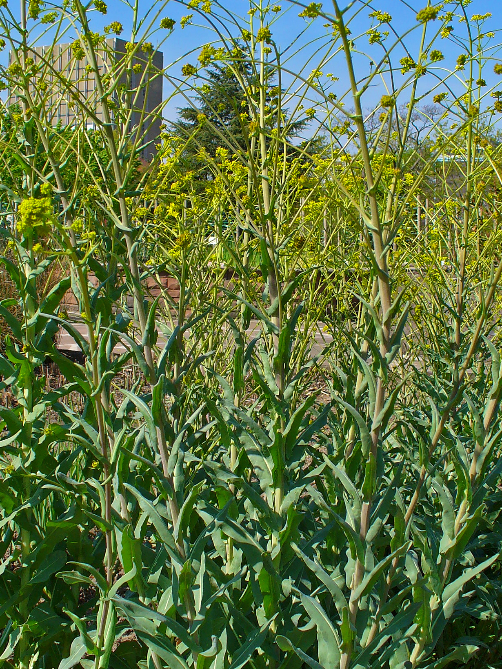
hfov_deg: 28.0
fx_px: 1005
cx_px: 251
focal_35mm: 52
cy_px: 327
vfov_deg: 36.8
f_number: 5.6
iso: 64
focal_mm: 6.1
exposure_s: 1/250
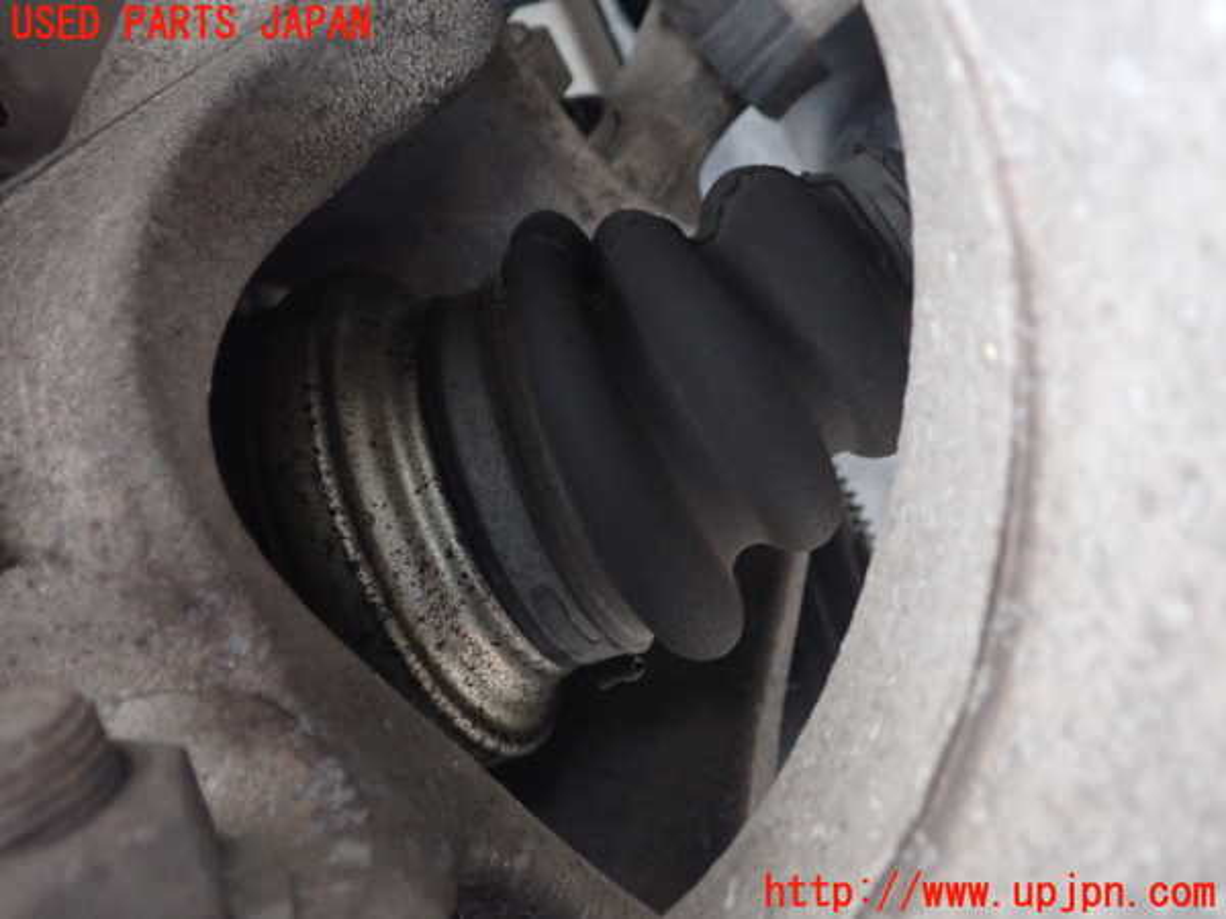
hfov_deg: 60.0
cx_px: 613
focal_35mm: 30
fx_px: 1063
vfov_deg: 46.8
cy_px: 460
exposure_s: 1/10
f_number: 2.3
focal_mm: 5.4
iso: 800
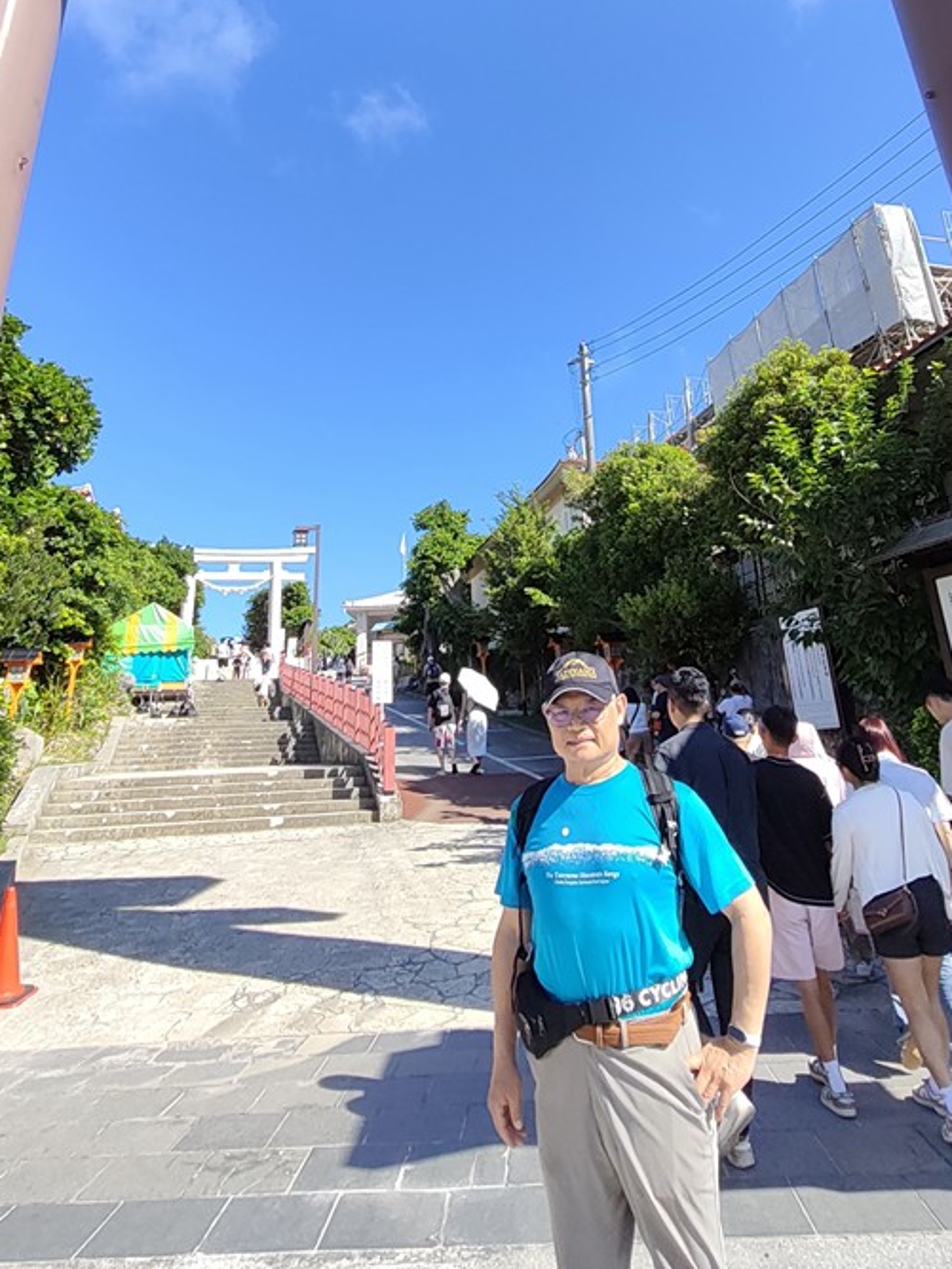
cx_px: 504
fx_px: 843
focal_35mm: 23
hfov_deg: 58.8
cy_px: 386
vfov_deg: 70.9
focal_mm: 1.67
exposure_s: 1/710
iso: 50
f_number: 2.2
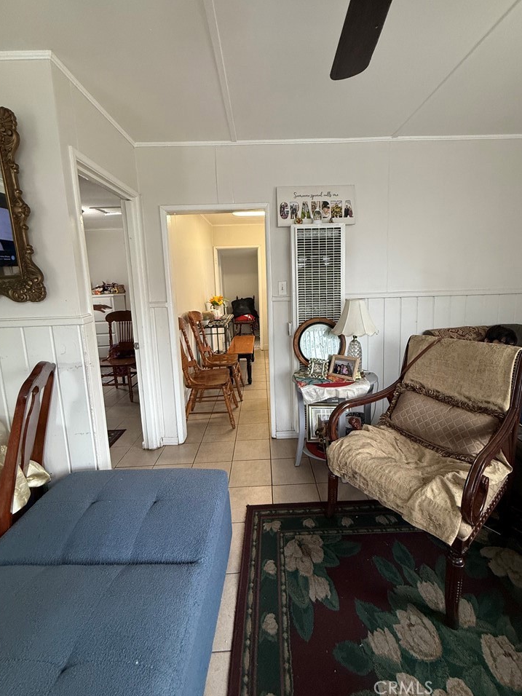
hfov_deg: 81.7
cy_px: 325
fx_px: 302
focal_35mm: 15
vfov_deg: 98.0
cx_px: 270
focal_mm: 2.22
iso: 250
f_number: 2.2
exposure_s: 1/120
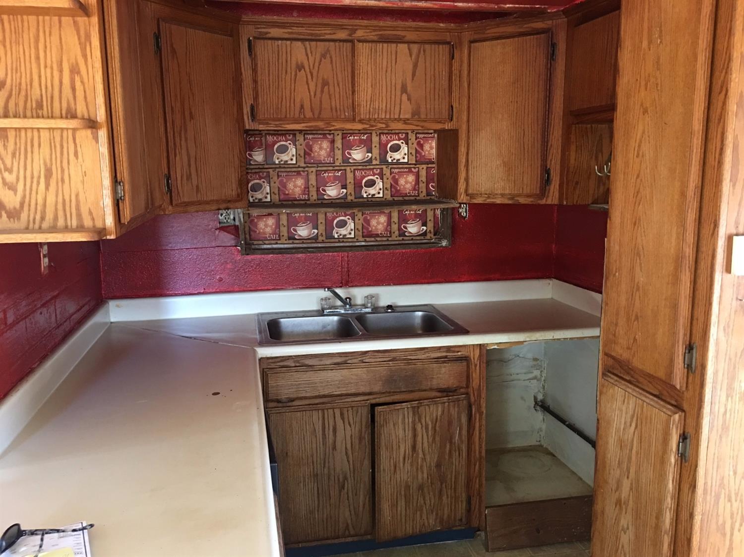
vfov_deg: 48.2
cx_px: 372
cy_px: 278
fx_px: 623
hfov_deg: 61.7
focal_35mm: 29
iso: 100
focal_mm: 4.15
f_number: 2.2
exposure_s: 1/10
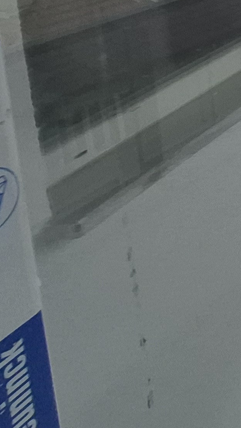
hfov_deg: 13.7
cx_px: 623
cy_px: -134
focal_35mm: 51
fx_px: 579
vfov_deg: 31.1
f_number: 2.2
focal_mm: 1.74
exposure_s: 1/1996
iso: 64
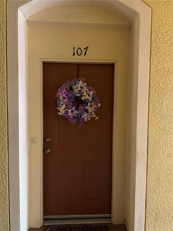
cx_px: 86
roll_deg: -1.6
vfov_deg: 71.6
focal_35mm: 24
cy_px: 116
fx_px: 160
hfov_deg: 56.8
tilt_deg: -2.3
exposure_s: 1/31
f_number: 1.78
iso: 1000
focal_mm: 6.76
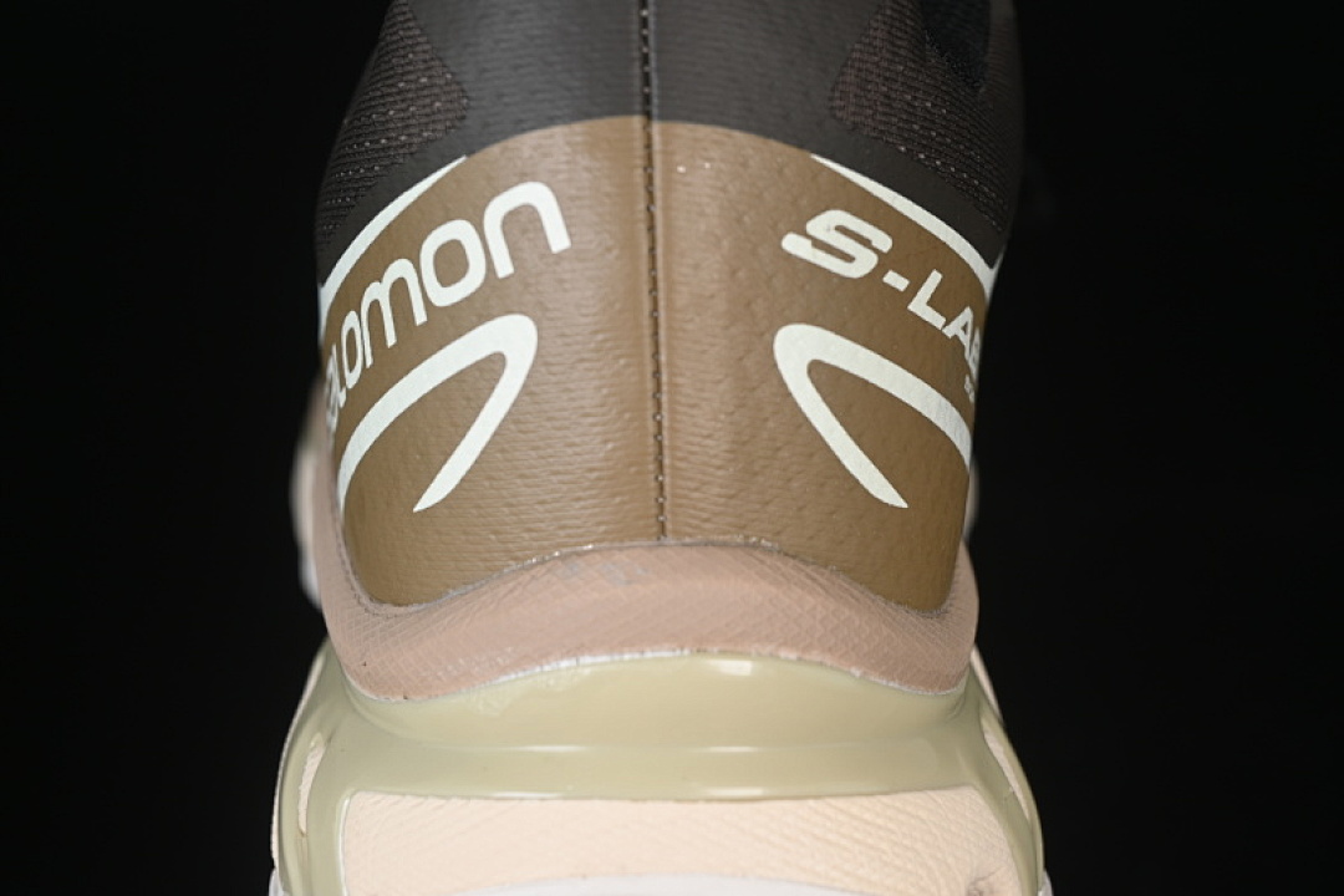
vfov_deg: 18.2
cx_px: 672
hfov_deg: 27.0
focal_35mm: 75
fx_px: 2800
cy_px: 448
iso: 160
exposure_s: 1/60
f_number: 6.3
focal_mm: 50
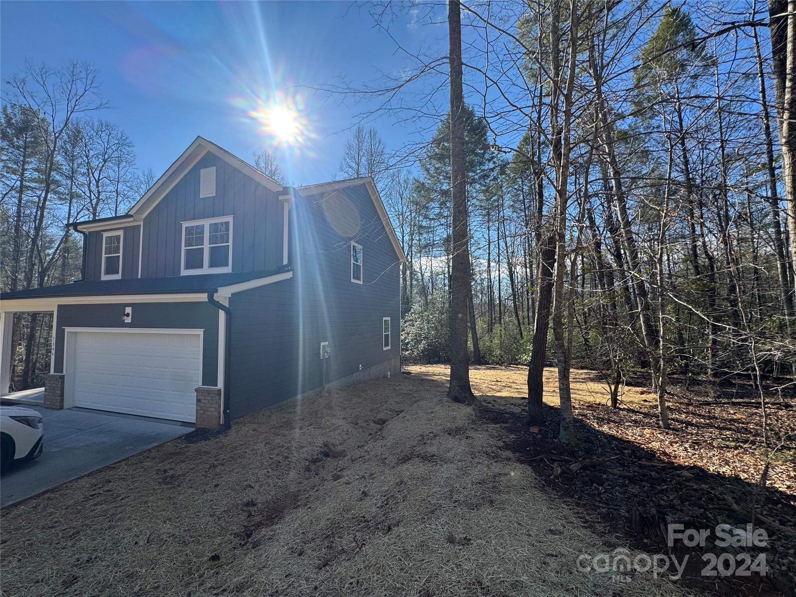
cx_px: 398
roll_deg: -0.1
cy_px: 298
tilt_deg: +3.2
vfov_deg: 85.7
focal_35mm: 14
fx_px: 322
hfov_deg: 102.1
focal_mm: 2.22
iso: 50
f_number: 2.2
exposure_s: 1/1277
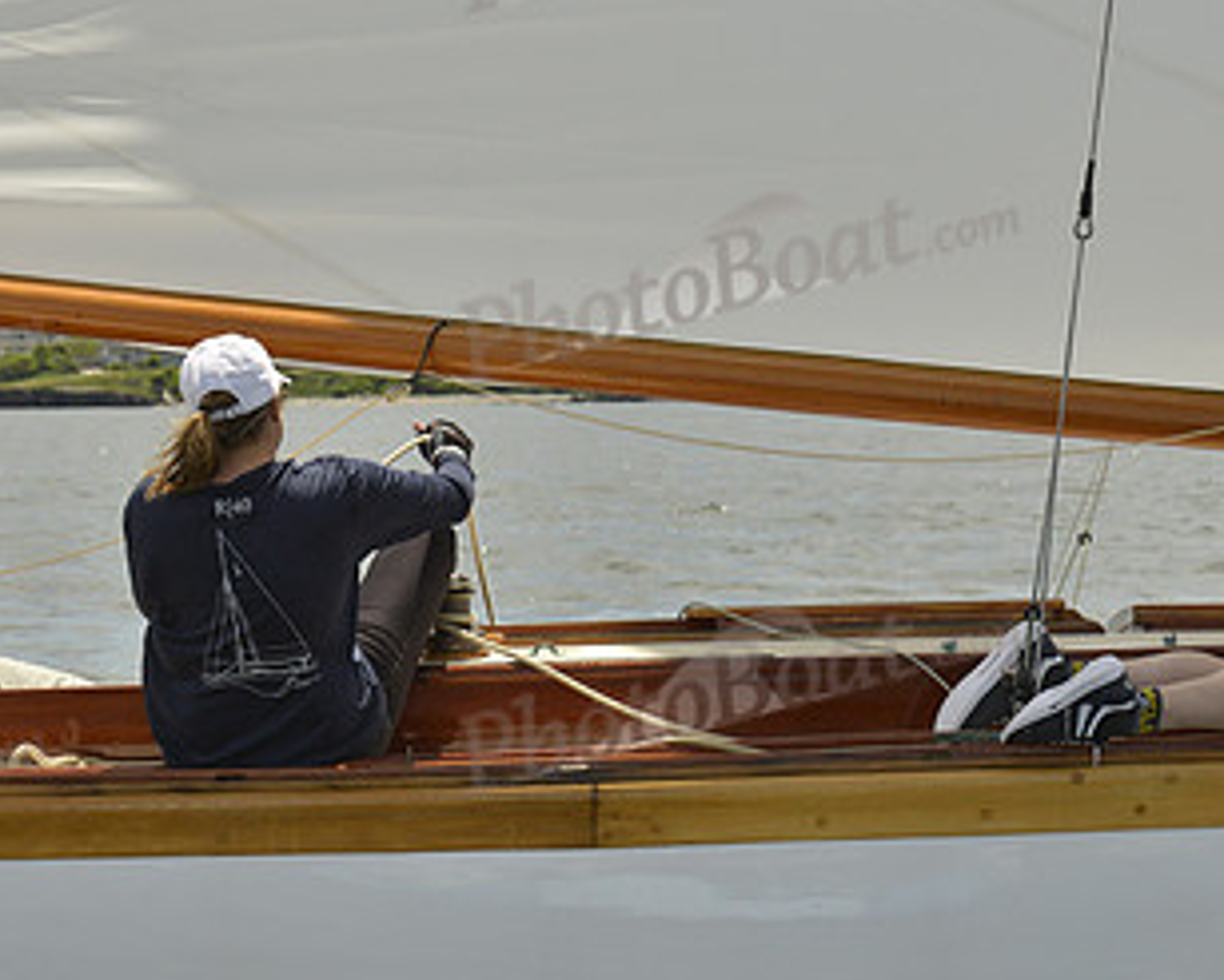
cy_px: 540
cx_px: 255
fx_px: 4821
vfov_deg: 11.6
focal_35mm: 133
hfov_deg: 14.4
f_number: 8
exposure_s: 1/1600
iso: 280
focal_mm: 75
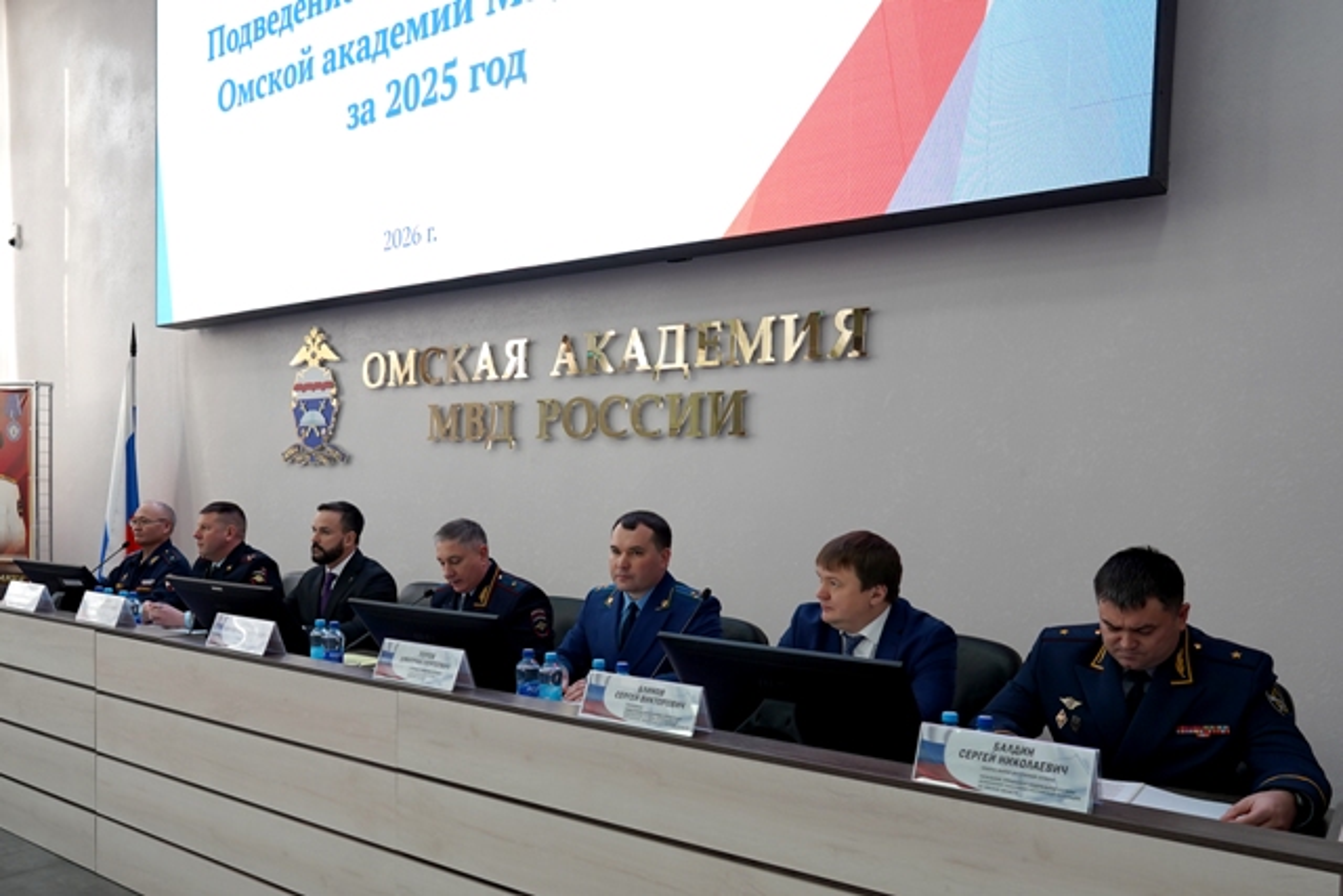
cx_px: 672
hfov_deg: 73.7
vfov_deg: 53.2
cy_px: 448
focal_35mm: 24
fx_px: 895
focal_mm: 24
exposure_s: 1/60
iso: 320
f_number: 4
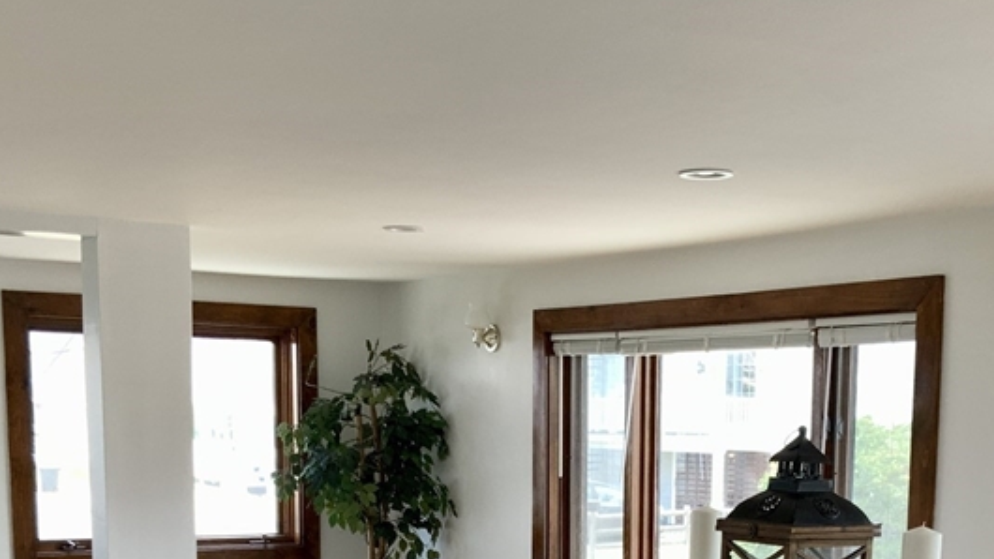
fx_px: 1608
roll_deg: -0.9
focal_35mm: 61
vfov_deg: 18.7
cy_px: 666
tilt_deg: -10.1
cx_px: 583
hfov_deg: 34.3
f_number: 1.8
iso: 40
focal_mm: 3
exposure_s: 1/120
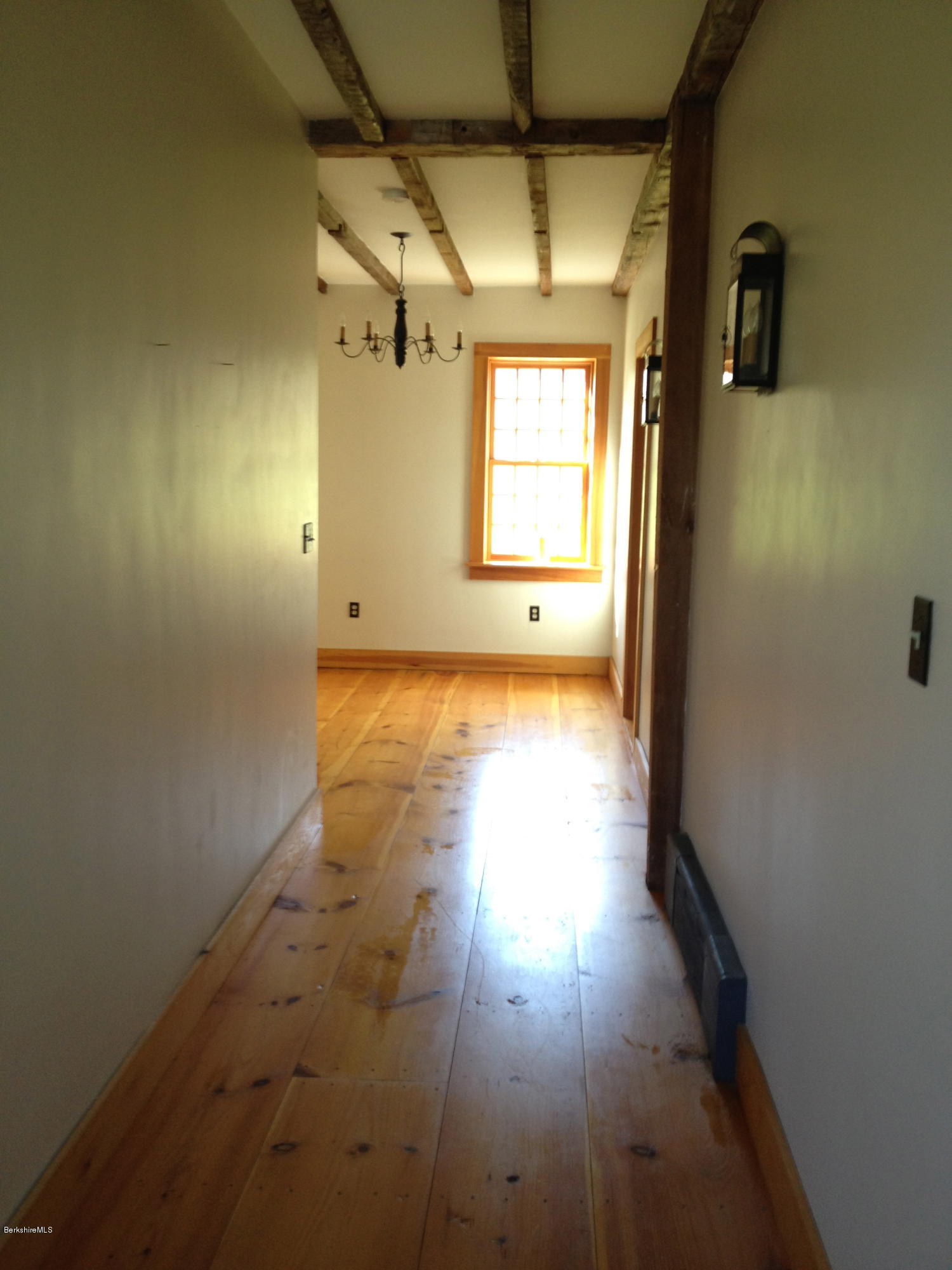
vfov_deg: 52.6
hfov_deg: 40.7
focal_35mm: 35
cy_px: 635
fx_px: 1283
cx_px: 476
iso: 100
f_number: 2.4
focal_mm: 4.28
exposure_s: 1/20
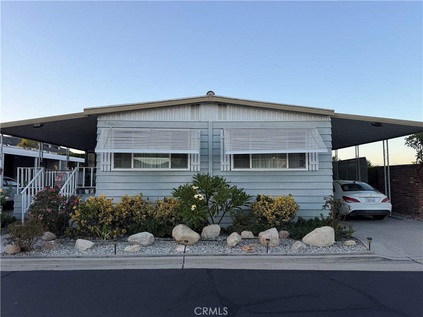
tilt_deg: +2.2
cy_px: 158
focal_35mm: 24
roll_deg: +0.2
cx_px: 212
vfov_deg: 56.8
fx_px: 293
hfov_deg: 71.6
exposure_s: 1/683
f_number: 1.78
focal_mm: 6.76
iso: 80
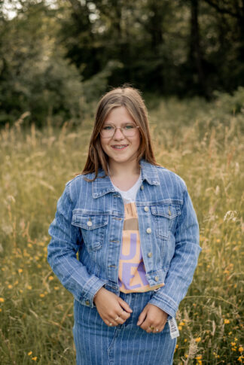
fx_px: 508
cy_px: 182
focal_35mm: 50
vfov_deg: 39.6
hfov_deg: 27.0
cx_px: 122
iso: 160
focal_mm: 50
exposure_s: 1/640
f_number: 2.5
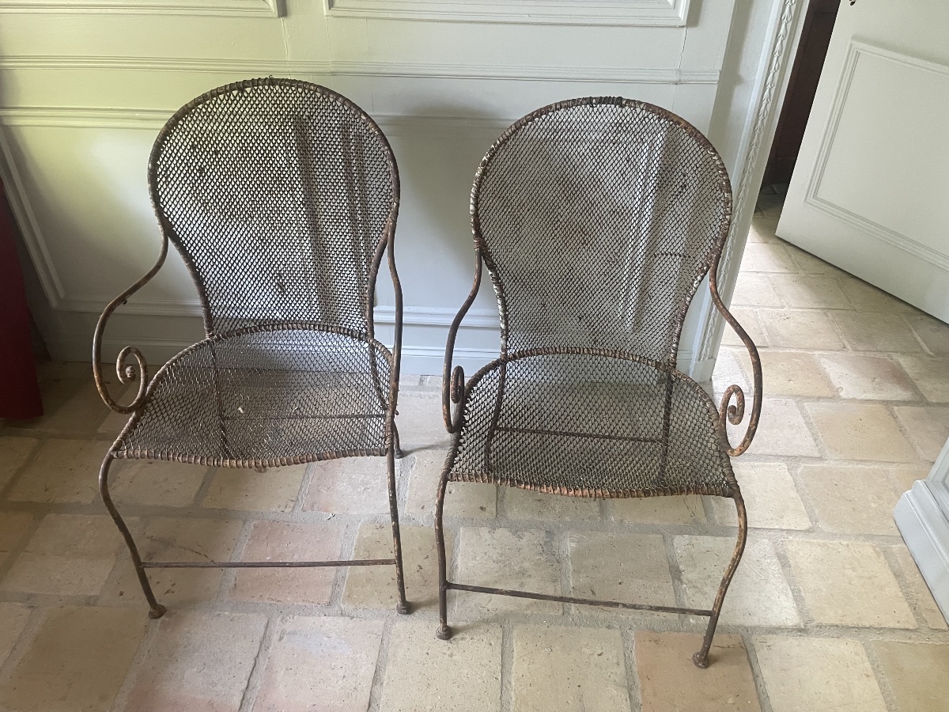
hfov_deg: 69.4
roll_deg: -0.5
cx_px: 474
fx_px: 685
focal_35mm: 25
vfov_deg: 54.9
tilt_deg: -36.6
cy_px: 356
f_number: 1.6
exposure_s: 1/57
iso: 500
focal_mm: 5.1
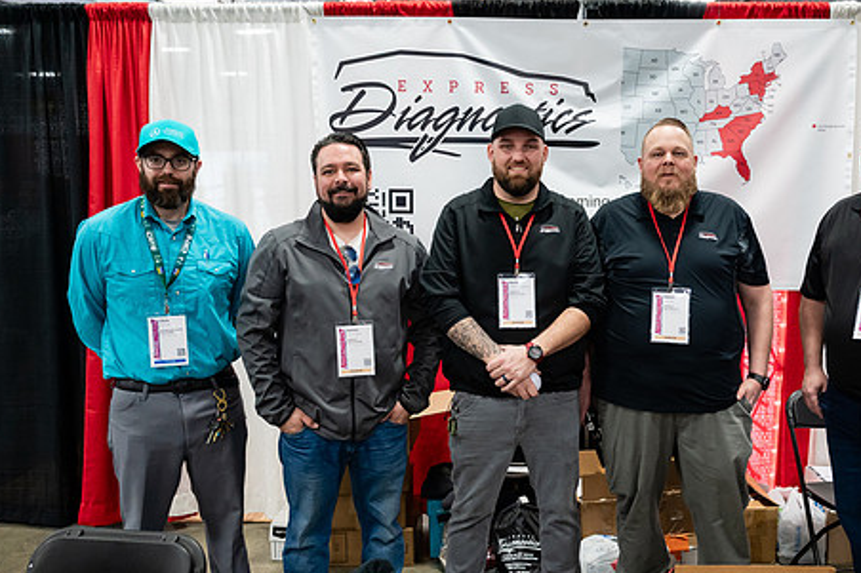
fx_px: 837
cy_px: 286
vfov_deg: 37.8
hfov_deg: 54.1
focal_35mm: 35
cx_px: 511
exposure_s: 1/200
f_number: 3.2
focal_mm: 27
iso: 2500
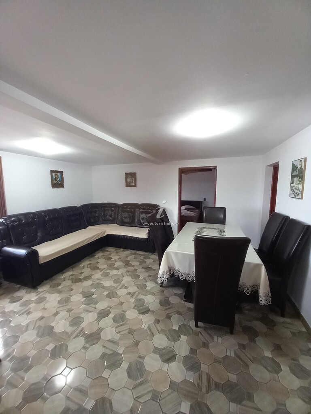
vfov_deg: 106.2
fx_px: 156
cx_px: 156
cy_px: 207
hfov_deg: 89.9
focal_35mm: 13
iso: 160
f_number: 2.2
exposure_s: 1/30
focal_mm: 1.13
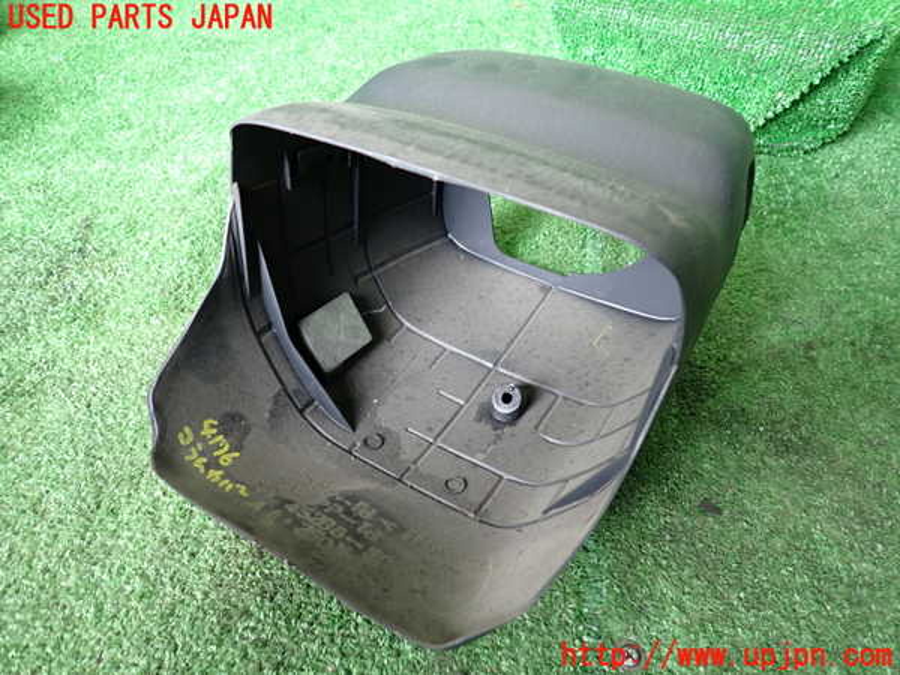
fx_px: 650
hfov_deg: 69.4
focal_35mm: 25
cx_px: 450
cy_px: 338
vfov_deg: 54.9
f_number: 2
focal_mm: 4.5
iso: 250
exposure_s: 1/40
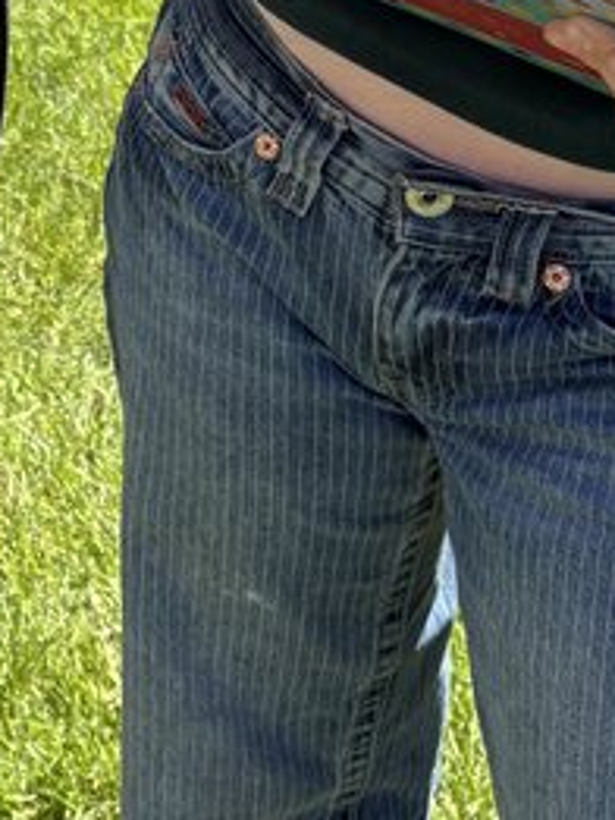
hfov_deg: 14.3
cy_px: -280
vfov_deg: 17.9
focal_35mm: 102
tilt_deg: -20.0
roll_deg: -2.2
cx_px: 3
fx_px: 2414
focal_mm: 5.96
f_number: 1.6
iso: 64
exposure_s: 1/1311
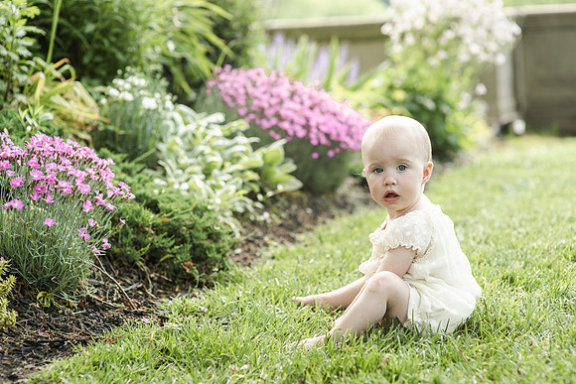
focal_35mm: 85
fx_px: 1360
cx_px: 288
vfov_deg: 16.1
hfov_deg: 23.9
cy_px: 192
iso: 800
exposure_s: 1/1000
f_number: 3.5
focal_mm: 85
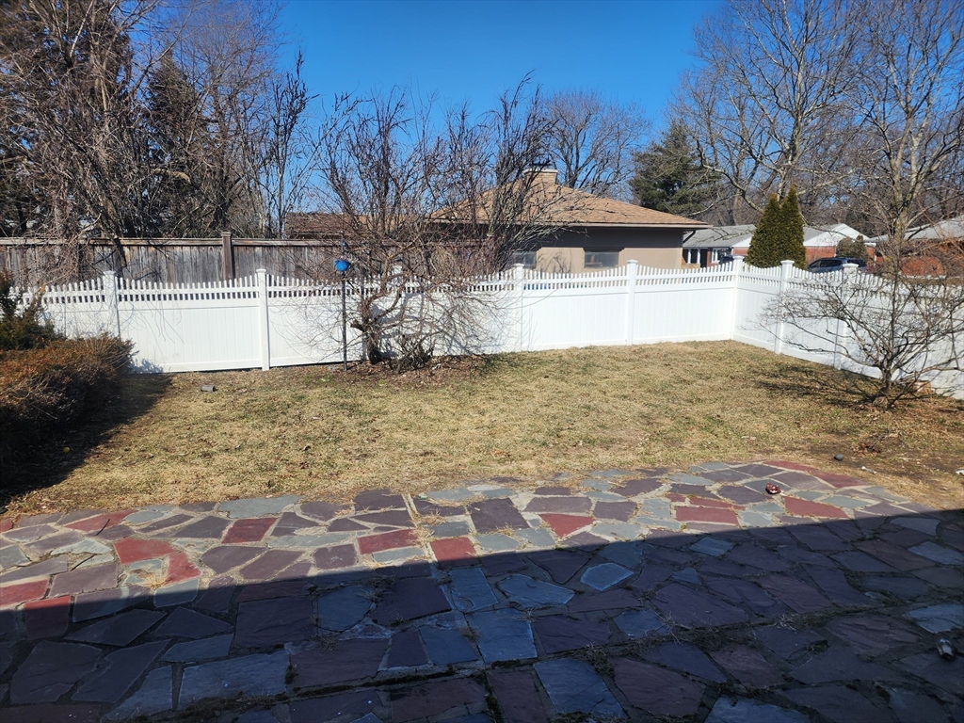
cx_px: 482
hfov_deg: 73.9
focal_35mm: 23
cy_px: 362
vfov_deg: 58.9
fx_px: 641
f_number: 1.8
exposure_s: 1/1265
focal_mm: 6.4
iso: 12
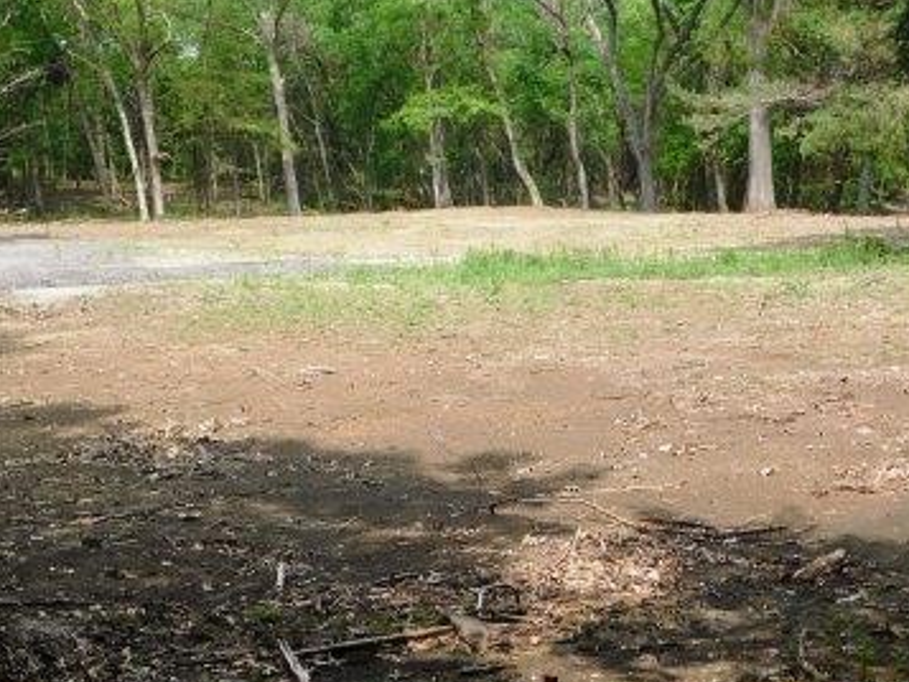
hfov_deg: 30.3
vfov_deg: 22.9
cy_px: 415
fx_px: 1681
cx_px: 446
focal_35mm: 64
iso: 125
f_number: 3.8
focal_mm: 9
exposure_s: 1/640
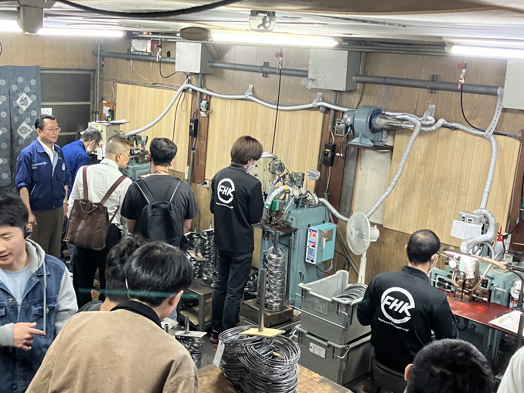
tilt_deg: -9.6
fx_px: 636
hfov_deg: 44.6
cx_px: 212
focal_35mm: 42
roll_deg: -3.8
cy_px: 181
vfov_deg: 34.3
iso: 250
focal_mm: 3.99
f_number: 1.8
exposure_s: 1/40
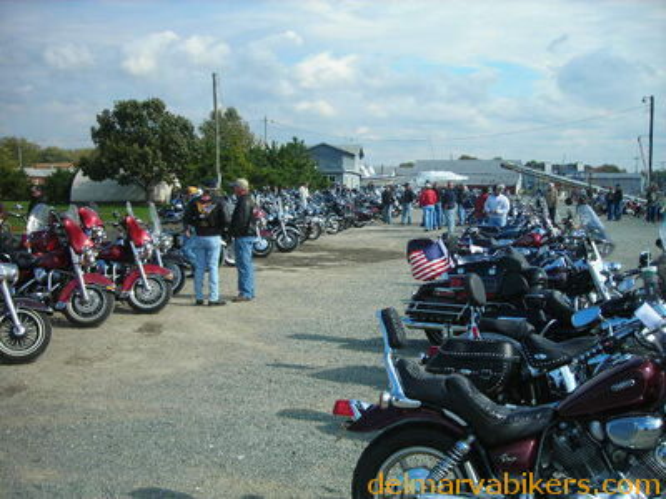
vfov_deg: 37.7
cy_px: 250
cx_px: 333
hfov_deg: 49.0
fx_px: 731
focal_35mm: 38
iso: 50
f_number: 6.4
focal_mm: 6.3
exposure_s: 1/144
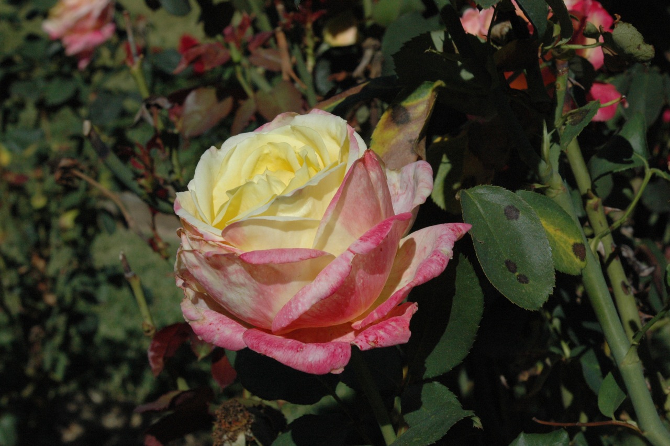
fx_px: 1395
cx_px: 335
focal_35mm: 75
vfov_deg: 18.1
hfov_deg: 27.0
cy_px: 223
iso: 800
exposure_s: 1/640
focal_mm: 50
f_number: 13
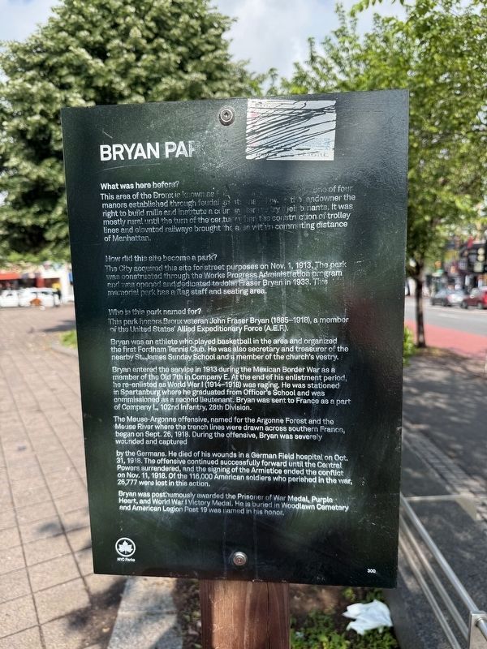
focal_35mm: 24
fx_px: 450
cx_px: 244
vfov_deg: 71.6
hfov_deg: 56.8
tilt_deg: -5.3
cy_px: 324
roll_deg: +2.3
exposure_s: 1/1689
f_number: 1.78
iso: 80
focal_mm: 6.76
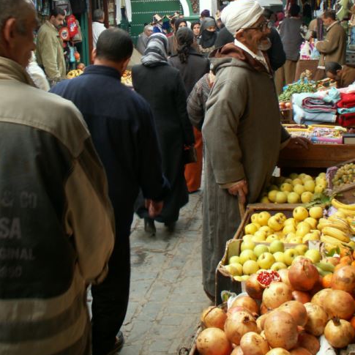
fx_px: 569
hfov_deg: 34.7
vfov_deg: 33.8
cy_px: 79
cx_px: 185
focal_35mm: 49
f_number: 2.8
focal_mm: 5.86
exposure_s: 1/40
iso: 50
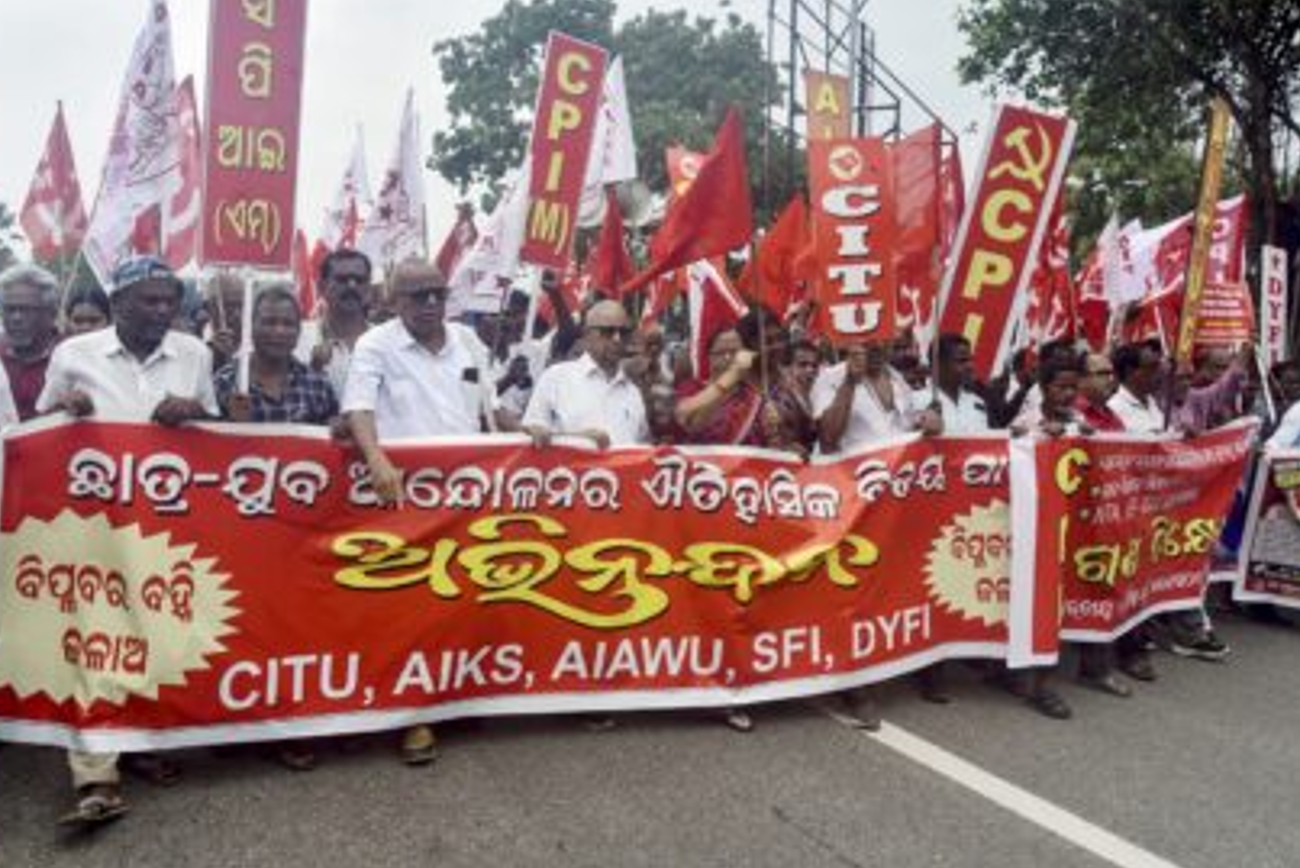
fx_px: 903
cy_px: 423
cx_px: 629
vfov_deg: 51.3
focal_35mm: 25
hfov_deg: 71.5
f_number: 7.1
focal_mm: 24
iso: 500
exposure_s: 1/1000
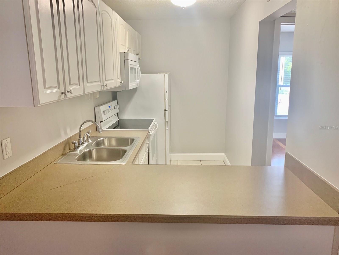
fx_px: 255
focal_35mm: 26
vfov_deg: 53.1
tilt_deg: -11.0
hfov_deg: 67.3
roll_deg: -0.1
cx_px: 170
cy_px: 128
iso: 100
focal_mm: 4.25
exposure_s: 1/60
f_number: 1.8
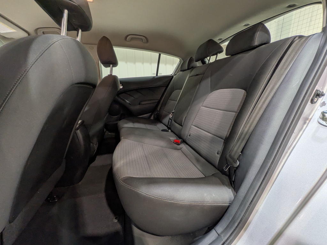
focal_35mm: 14
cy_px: 122
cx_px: 164
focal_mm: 1.83
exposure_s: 1/40
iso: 84
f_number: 2.2
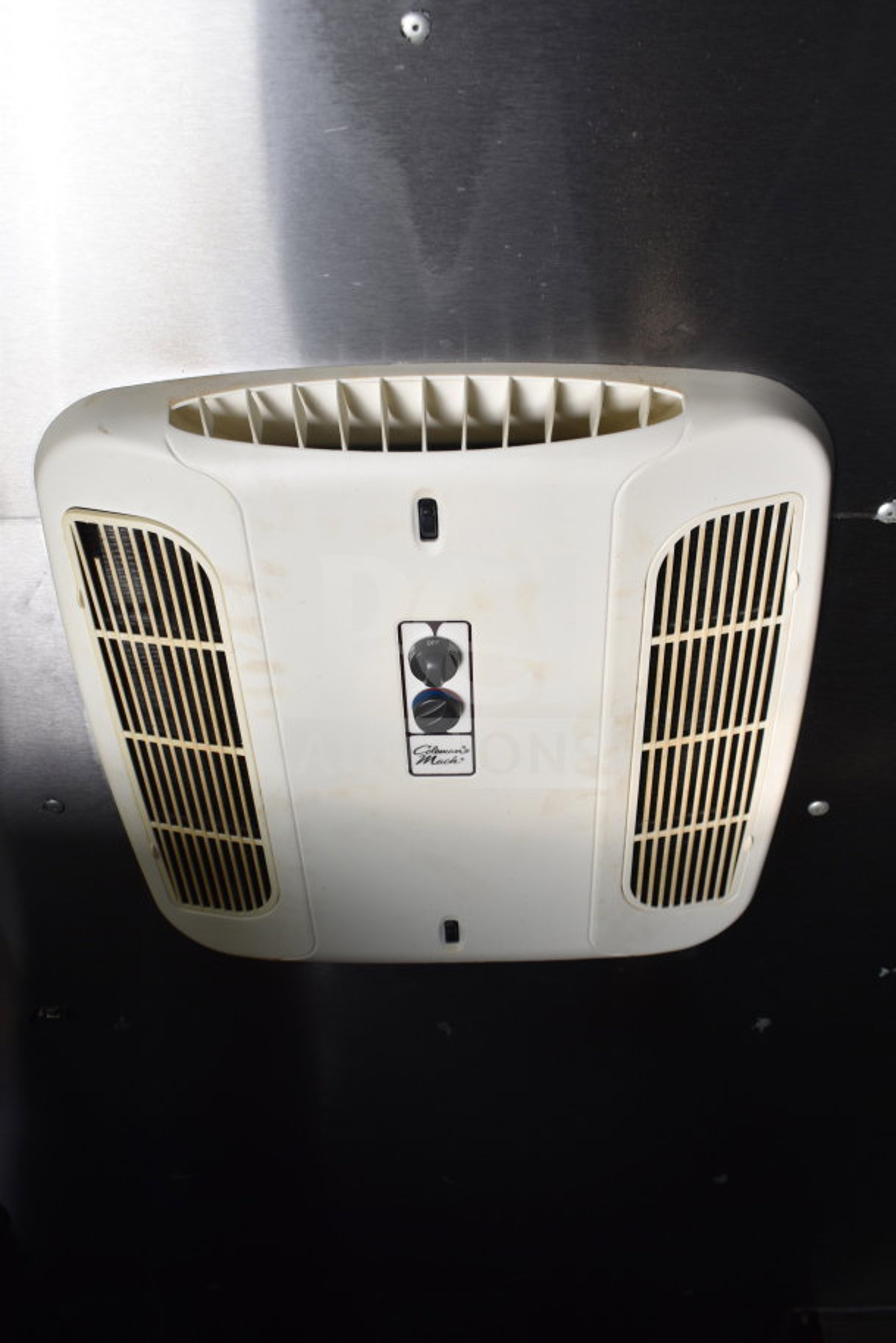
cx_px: 448
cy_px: 672
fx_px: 1288
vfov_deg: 55.1
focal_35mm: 34
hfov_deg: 38.4
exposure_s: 1/160
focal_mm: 23
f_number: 6.3
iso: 200
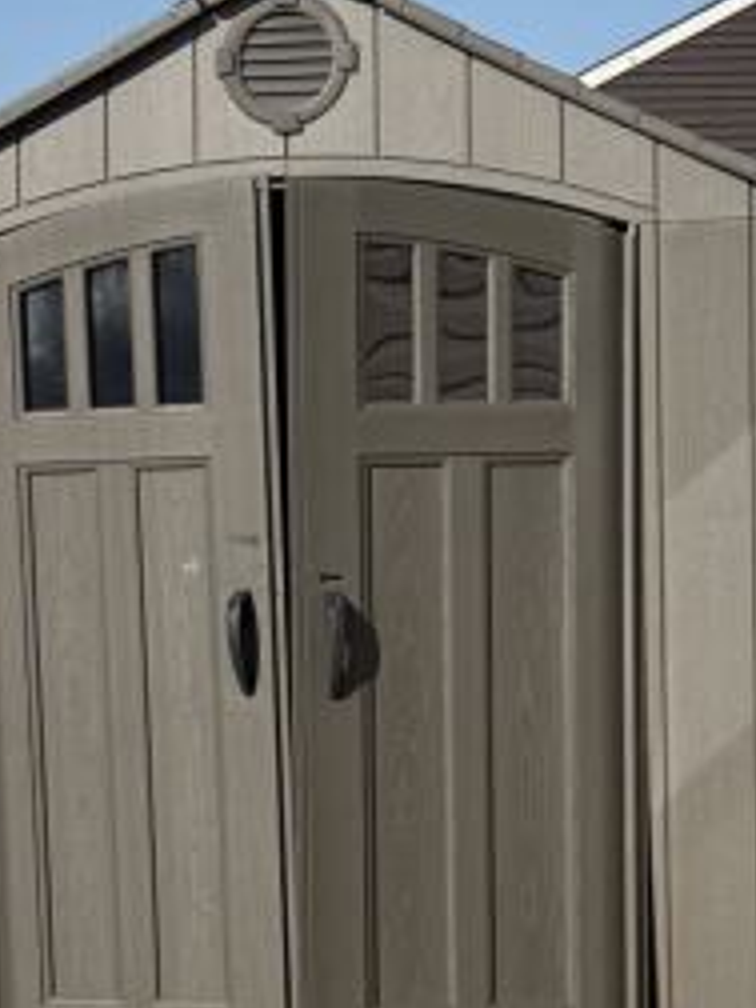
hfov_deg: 11.7
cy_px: 970
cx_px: 232
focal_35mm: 127
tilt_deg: -7.4
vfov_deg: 15.3
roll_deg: +1.1
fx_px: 3698
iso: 64
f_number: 1.78
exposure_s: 1/7143
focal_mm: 6.76
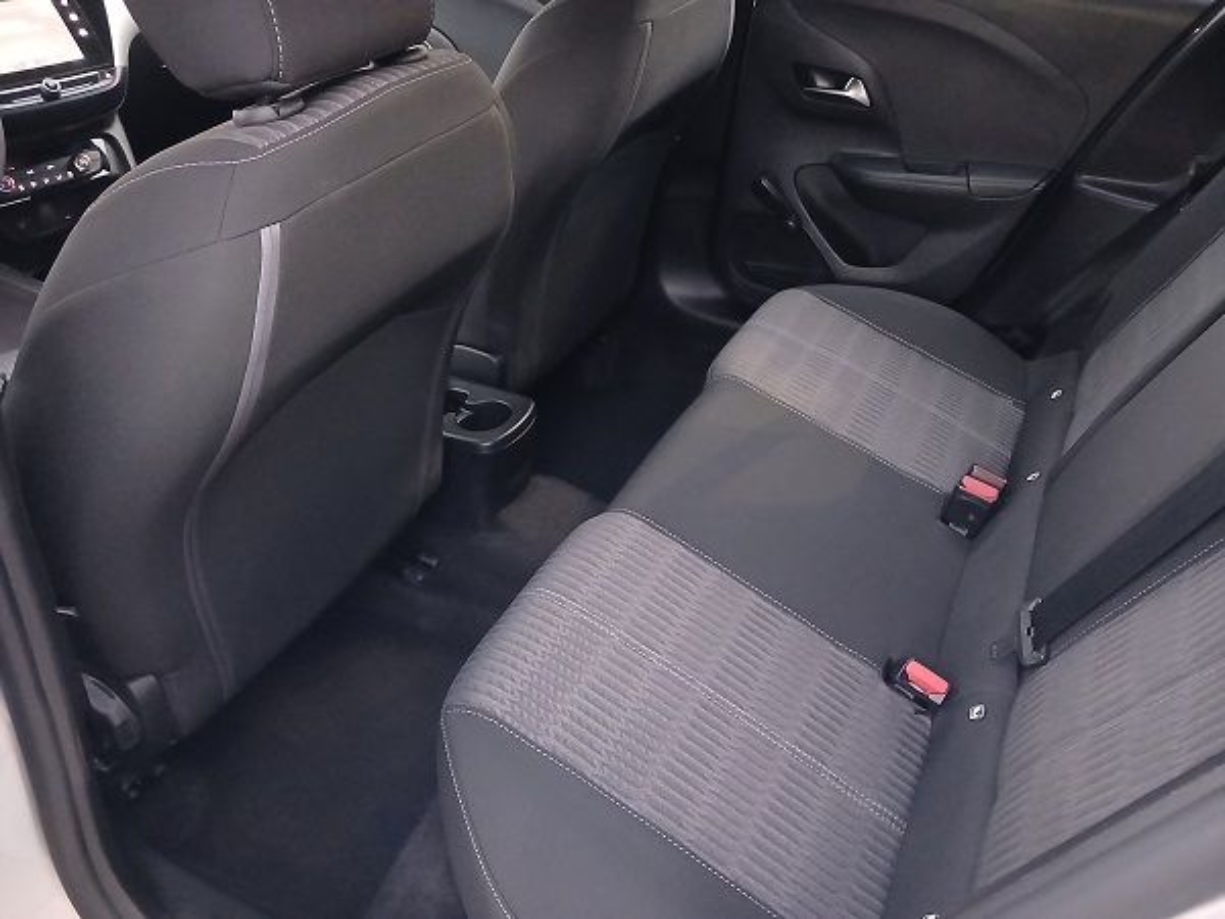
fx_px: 955
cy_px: 460
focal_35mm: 27
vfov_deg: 51.4
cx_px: 612
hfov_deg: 65.3
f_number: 1.8
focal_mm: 3.98
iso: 1600
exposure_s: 1/12.5
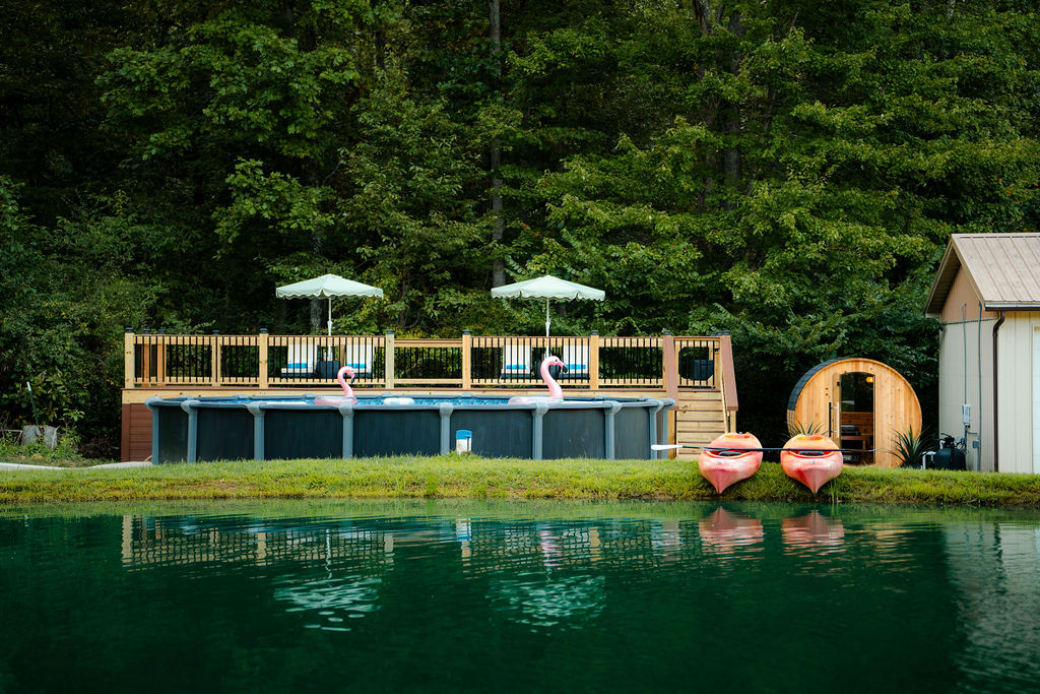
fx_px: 2485
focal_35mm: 86
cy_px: 347
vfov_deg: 15.9
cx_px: 520
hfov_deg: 23.6
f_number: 2.8
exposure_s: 1/500
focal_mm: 86
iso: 400
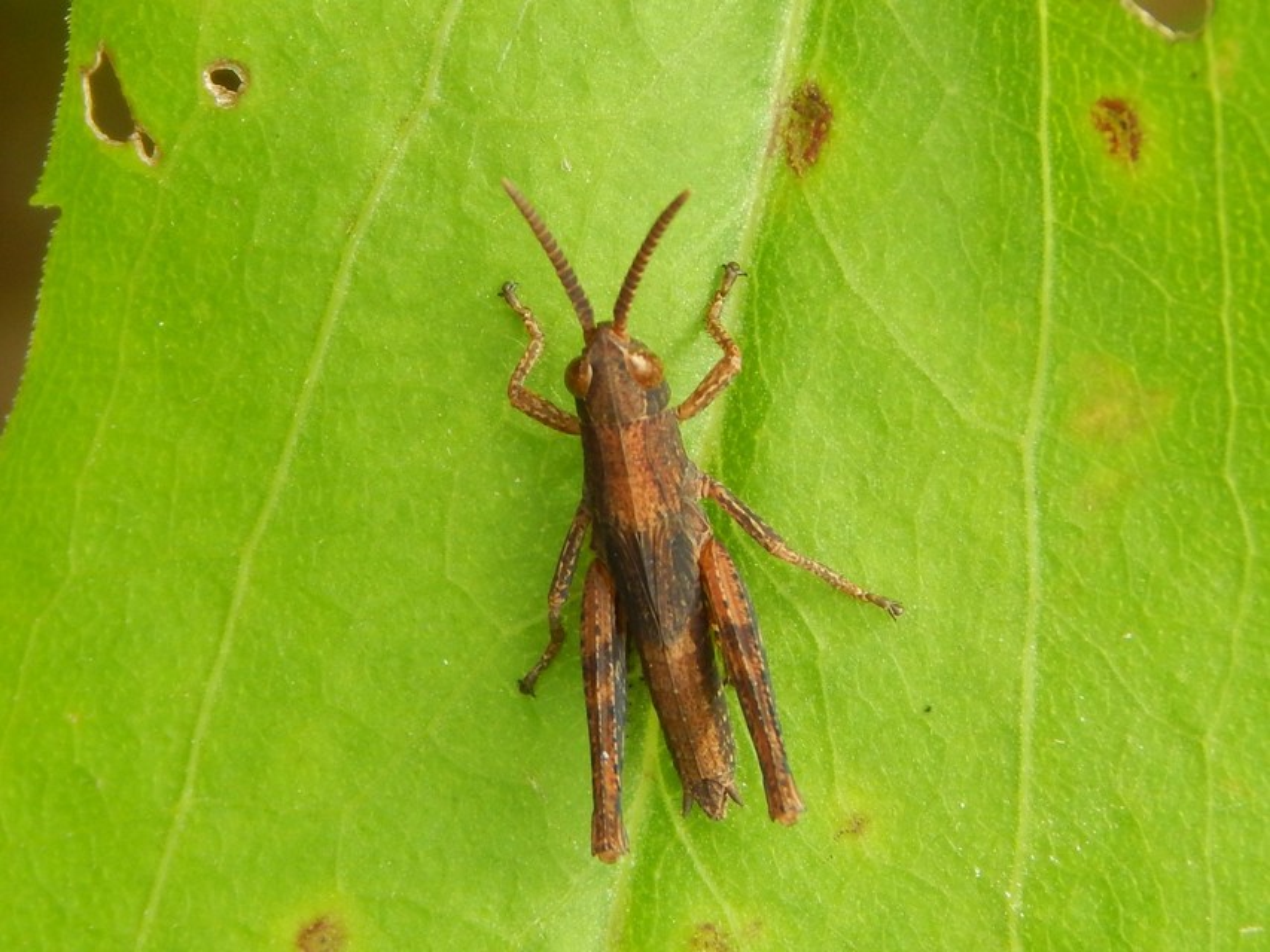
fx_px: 7596
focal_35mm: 207
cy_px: 476
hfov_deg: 9.6
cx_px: 635
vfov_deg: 7.2
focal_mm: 37.1
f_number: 5.4
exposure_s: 1/50
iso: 125
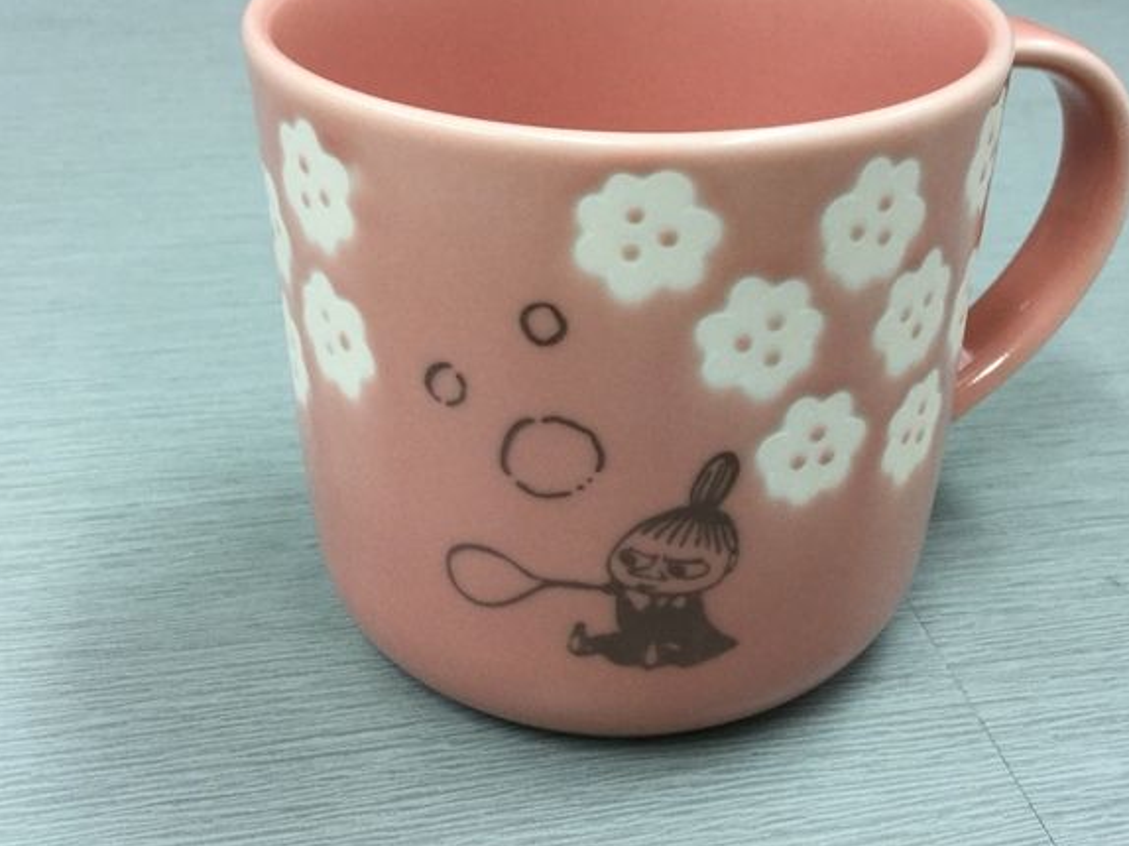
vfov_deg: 32.8
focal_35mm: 44
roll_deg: -4.1
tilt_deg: -31.4
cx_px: 644
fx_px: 1434
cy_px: 396
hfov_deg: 42.9
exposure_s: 1/30
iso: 100
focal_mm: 3.3
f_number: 2.4
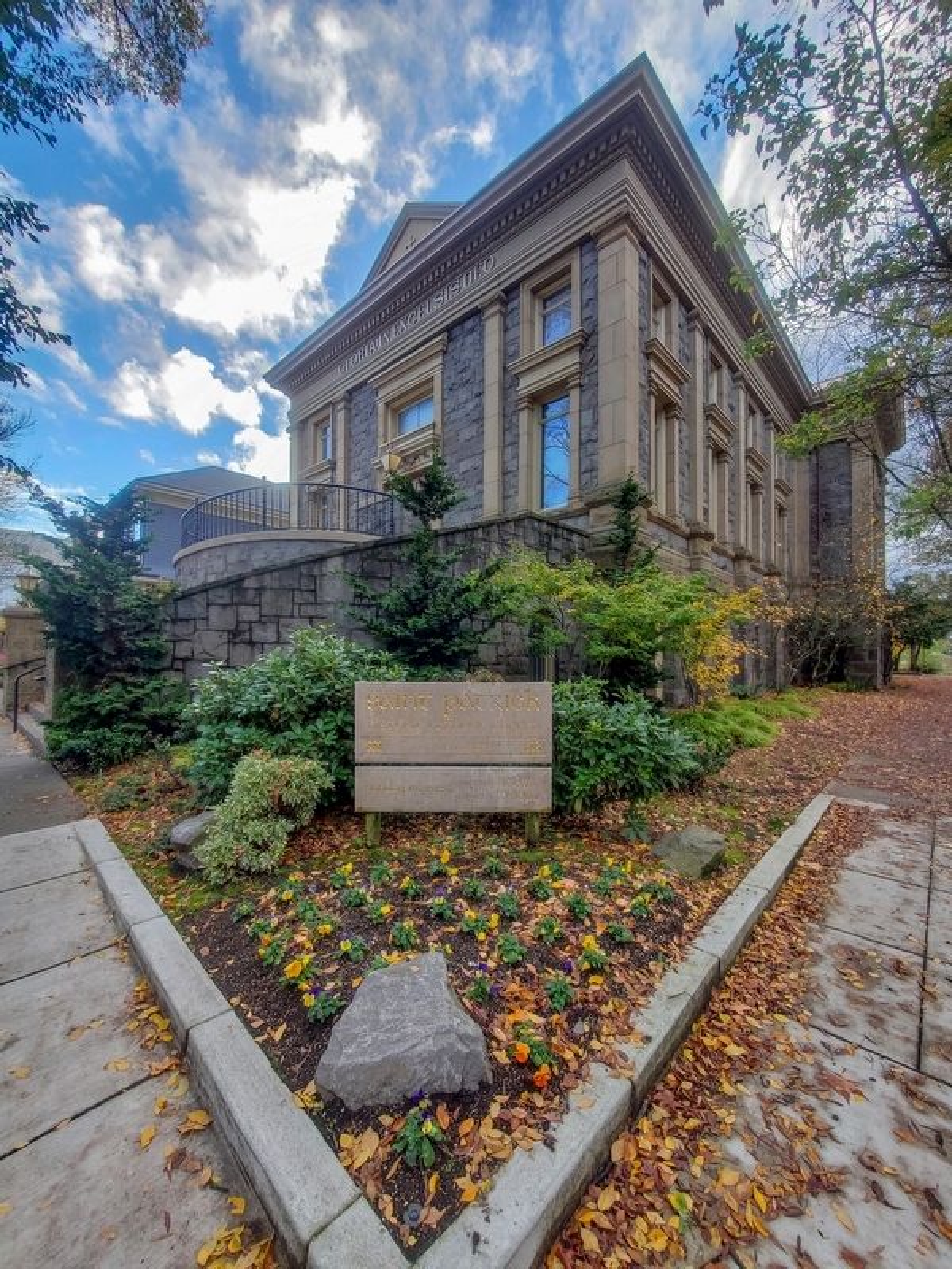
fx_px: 477
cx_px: 476
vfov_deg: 106.2
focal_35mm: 13
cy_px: 634
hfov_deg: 89.9
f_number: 2.2
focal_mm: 1.8
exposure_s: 1/230
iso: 50
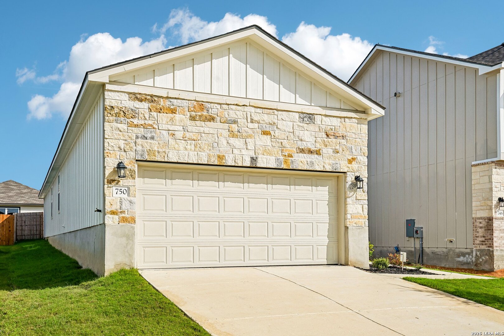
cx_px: 252
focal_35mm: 35
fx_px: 490
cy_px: 168
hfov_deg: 54.4
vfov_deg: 37.9
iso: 200
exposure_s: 1/1000
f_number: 8
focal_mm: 35
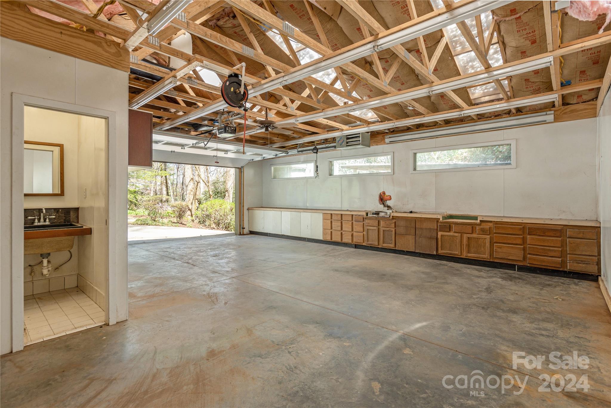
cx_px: 306
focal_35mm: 17
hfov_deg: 93.3
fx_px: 289
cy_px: 204
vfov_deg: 70.5
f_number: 7.1
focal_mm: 17
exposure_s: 1/30
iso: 320
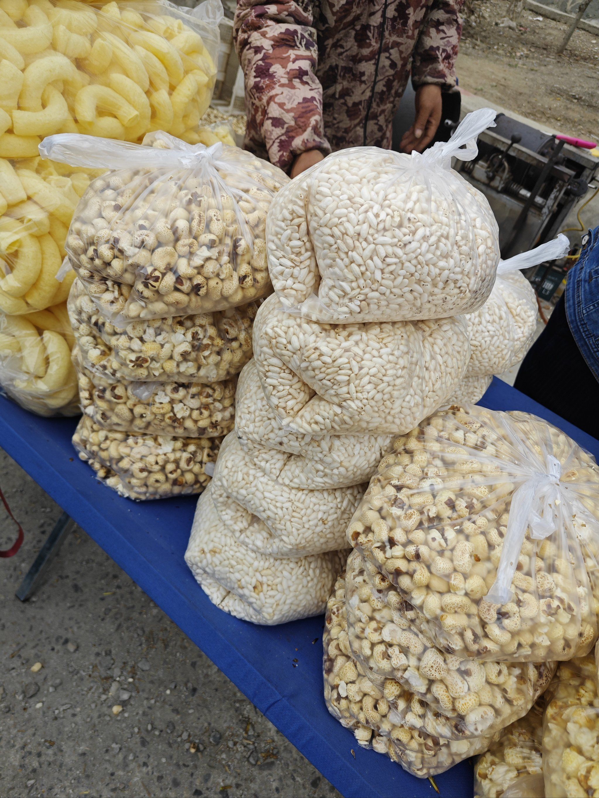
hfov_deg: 58.9
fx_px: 531
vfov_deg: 73.9
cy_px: 399
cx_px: 300
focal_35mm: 23
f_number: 1.8
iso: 50
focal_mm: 5.43
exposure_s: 1/1250
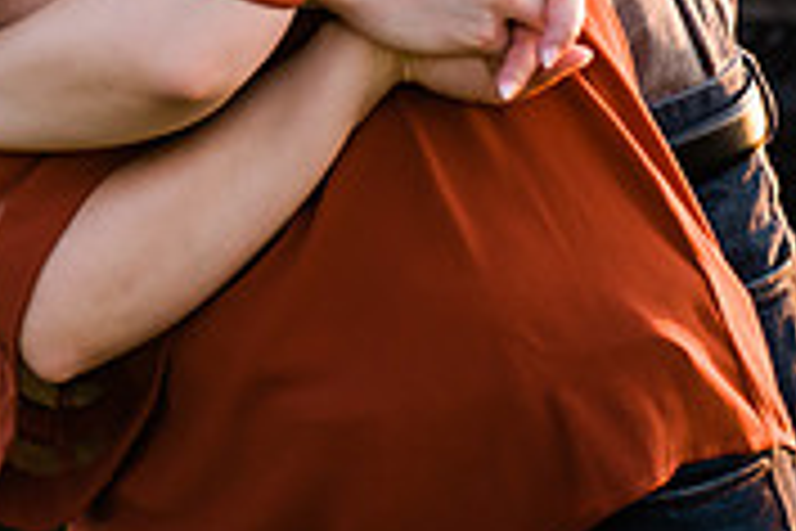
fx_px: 5085
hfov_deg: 8.8
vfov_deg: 5.9
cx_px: -166
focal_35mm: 230
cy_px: -304
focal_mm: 70
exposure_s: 1/400
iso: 320
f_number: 2.8
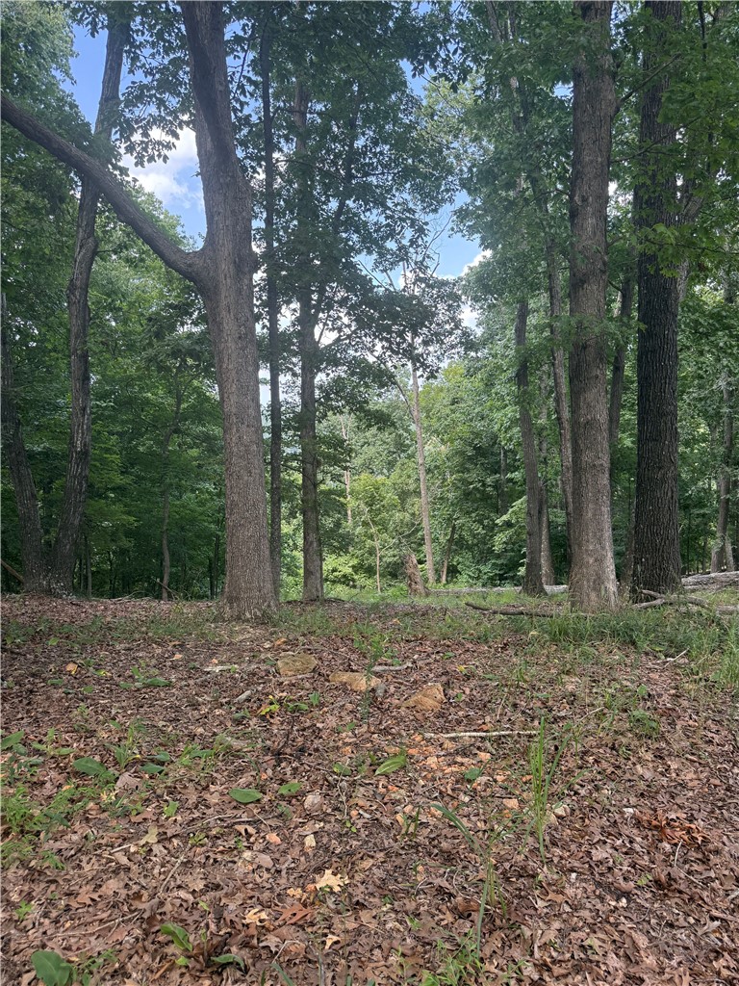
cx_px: 370
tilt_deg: -6.5
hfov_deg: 56.8
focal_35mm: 24
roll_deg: +1.1
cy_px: 493
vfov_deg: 71.6
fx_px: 683
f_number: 1.78
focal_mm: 6.76
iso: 100
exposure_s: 1/295
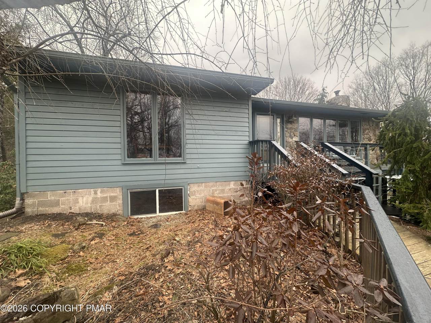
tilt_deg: +0.2
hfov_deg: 102.1
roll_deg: +0.8
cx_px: 216
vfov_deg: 85.7
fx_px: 174
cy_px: 162
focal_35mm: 14
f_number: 2.2
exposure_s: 1/118
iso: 40
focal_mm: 2.22
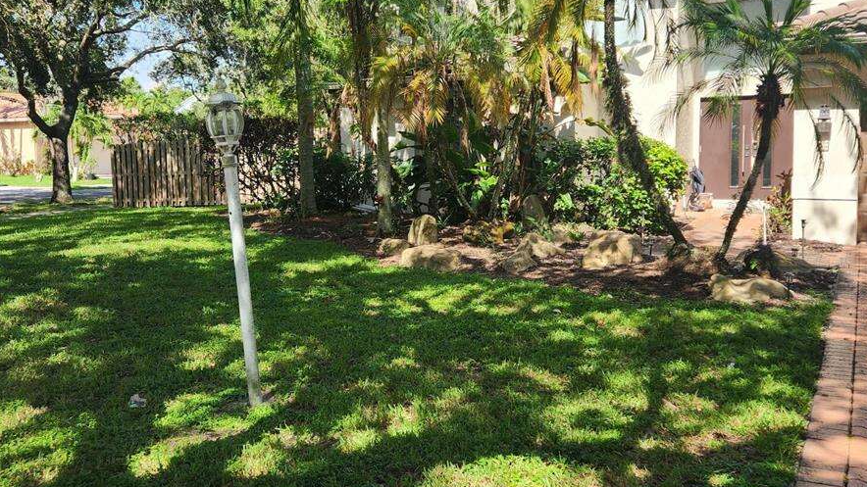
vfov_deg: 34.6
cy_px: 221
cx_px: 439
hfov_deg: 58.0
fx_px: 782
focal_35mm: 34
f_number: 1.8
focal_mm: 5.4
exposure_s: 1/449
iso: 20
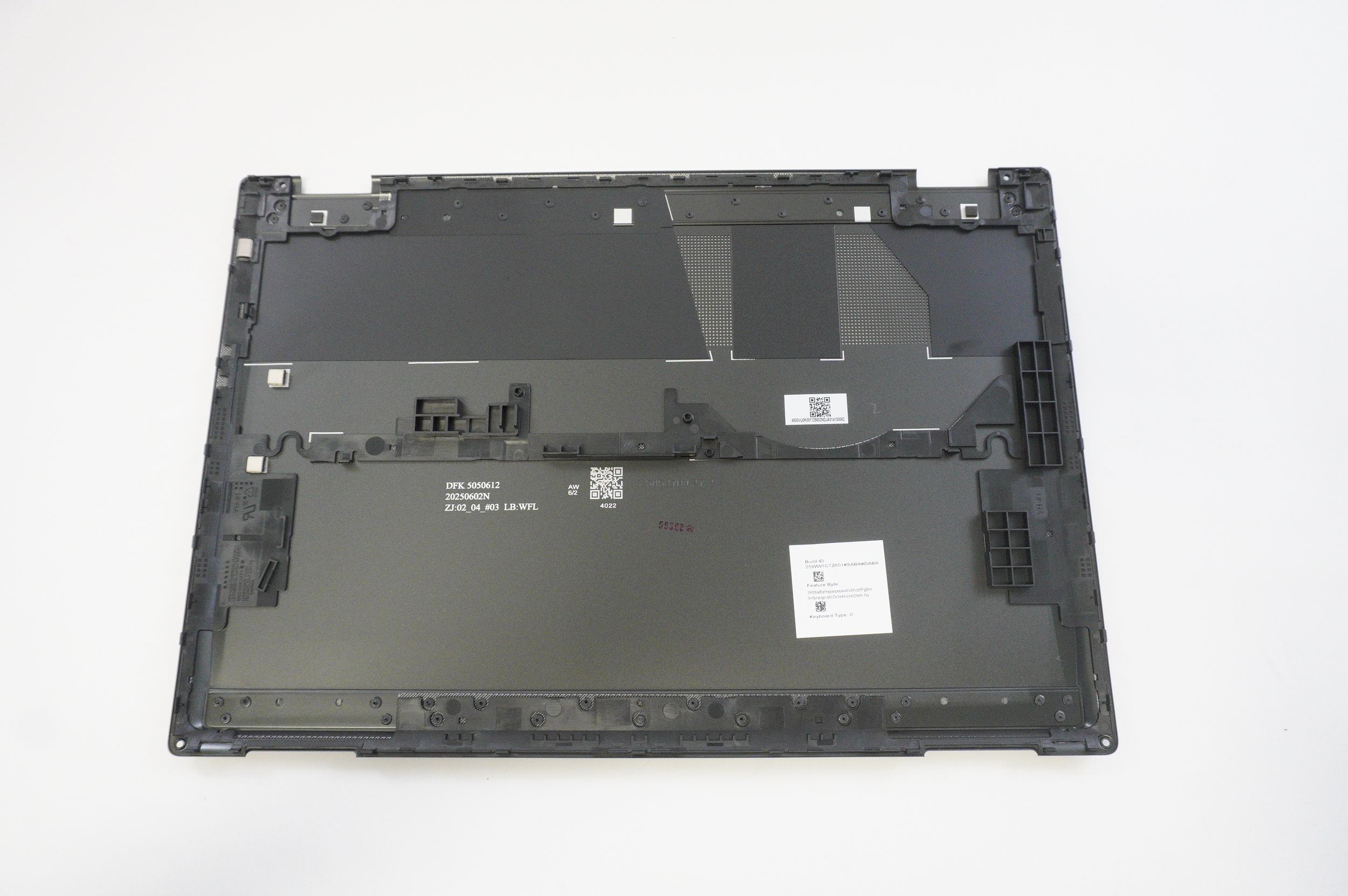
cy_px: 448
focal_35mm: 24
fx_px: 898
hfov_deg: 73.8
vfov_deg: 53.0
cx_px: 674
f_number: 5.6
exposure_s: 1/100
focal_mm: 16
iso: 3200
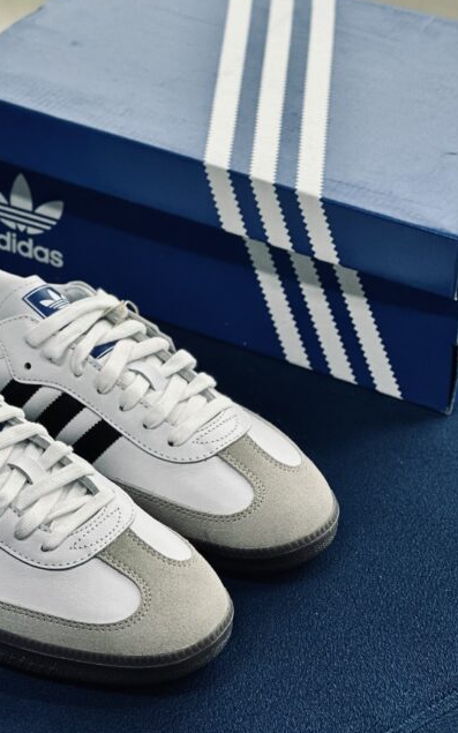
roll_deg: +0.6
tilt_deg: -31.8
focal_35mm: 120
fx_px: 2396
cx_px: 103
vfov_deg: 17.4
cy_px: 341
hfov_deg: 10.9
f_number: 2.8
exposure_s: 1/100
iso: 160
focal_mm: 9
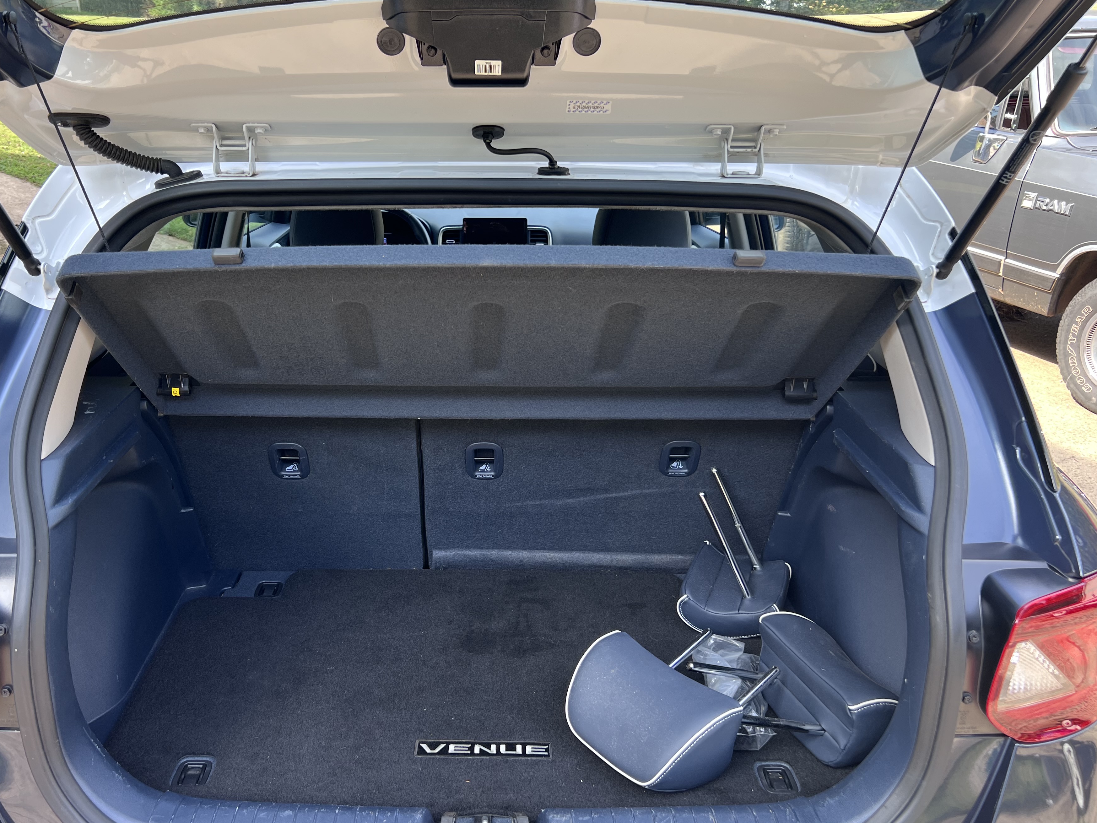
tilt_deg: -21.5
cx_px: 483
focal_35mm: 30
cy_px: 432
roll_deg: +1.2
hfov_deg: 59.8
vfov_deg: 46.8
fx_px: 951
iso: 40
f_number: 1.5
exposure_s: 1/186
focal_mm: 5.7
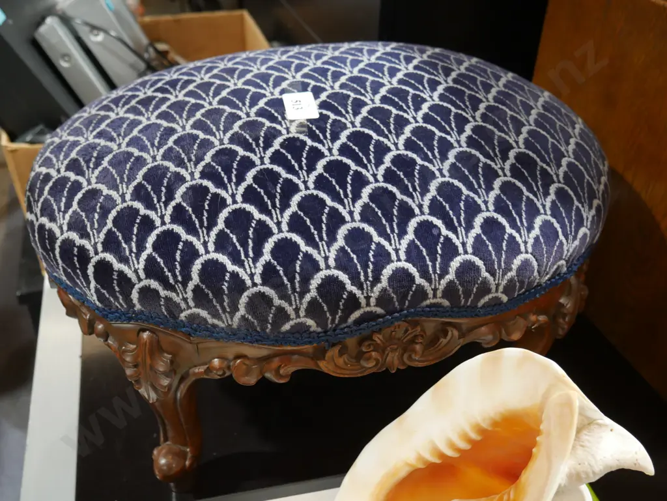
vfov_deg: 39.7
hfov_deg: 51.3
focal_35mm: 36
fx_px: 694
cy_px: 250
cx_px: 334
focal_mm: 18
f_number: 4
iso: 800
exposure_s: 1/60
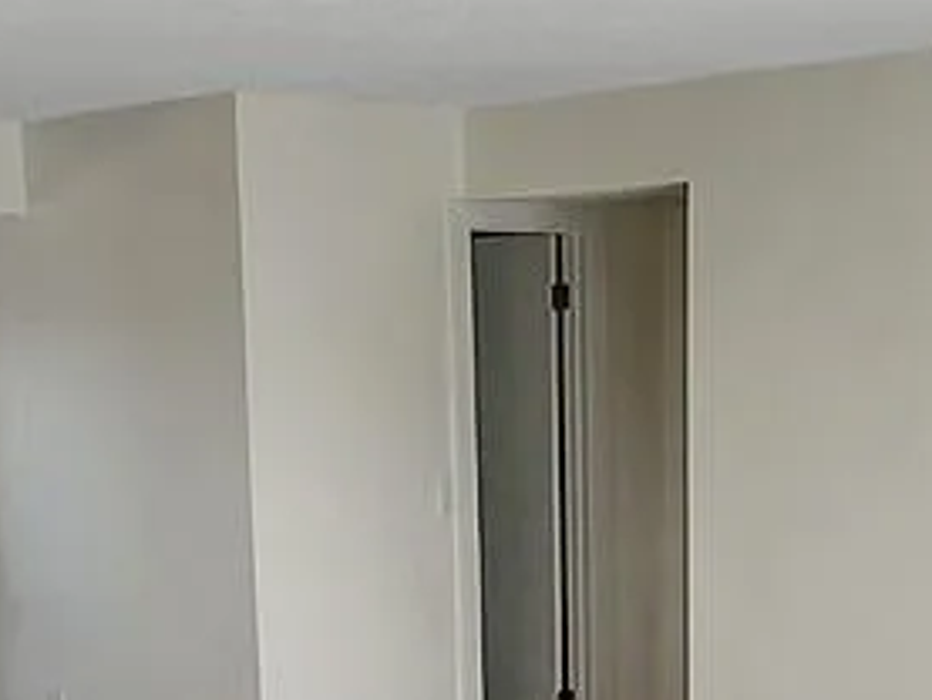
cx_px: 421
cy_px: 828
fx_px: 2020
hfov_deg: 26.0
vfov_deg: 18.7
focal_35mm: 75
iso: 50
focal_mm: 2.2
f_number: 2.2
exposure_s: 1/183
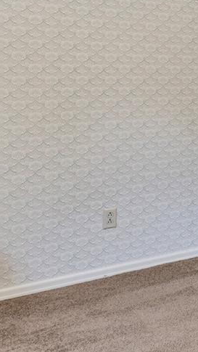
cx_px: 446
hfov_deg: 14.9
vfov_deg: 35.3
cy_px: 86
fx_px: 539
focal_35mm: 58
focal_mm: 11
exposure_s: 1
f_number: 8
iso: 250
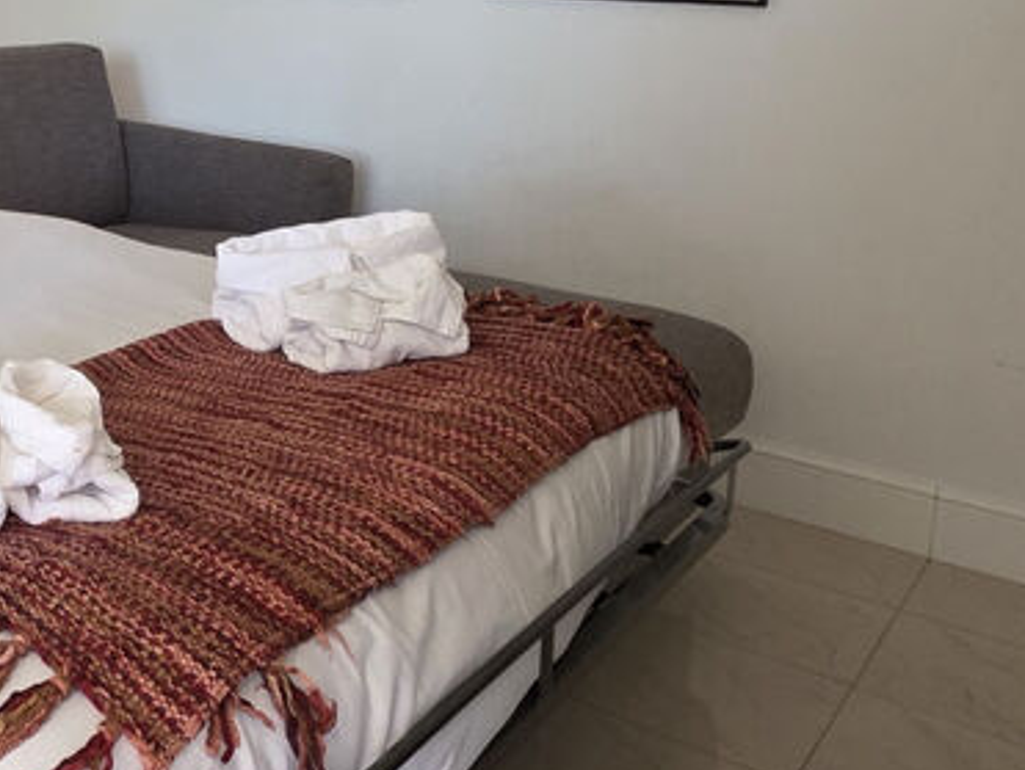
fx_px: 1245
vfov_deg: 32.5
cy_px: 63
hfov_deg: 37.7
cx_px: -91
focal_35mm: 42
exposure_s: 1/100
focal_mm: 2.2
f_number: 1.9
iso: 250
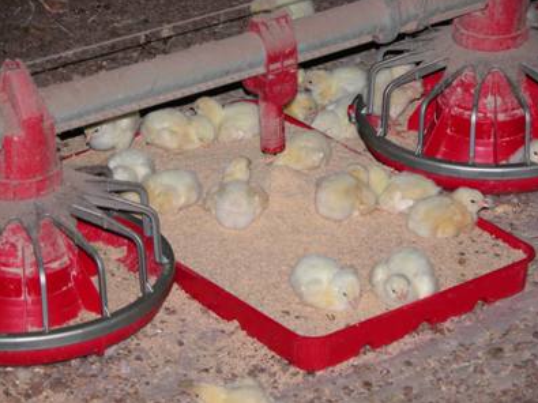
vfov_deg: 9.1
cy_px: 200
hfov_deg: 12.1
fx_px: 2533
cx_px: 271
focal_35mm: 163
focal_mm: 41.1
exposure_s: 1/125
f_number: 3.9
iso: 200
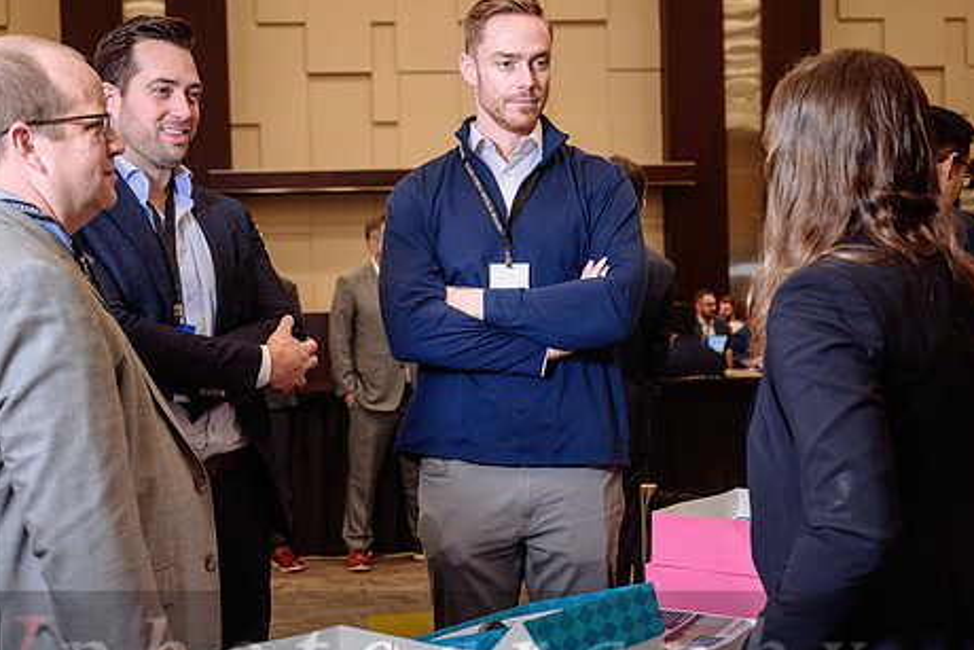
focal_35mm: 53
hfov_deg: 37.5
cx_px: 432
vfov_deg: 25.5
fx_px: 1434
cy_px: 351
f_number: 4
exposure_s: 1/200
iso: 1000
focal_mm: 40
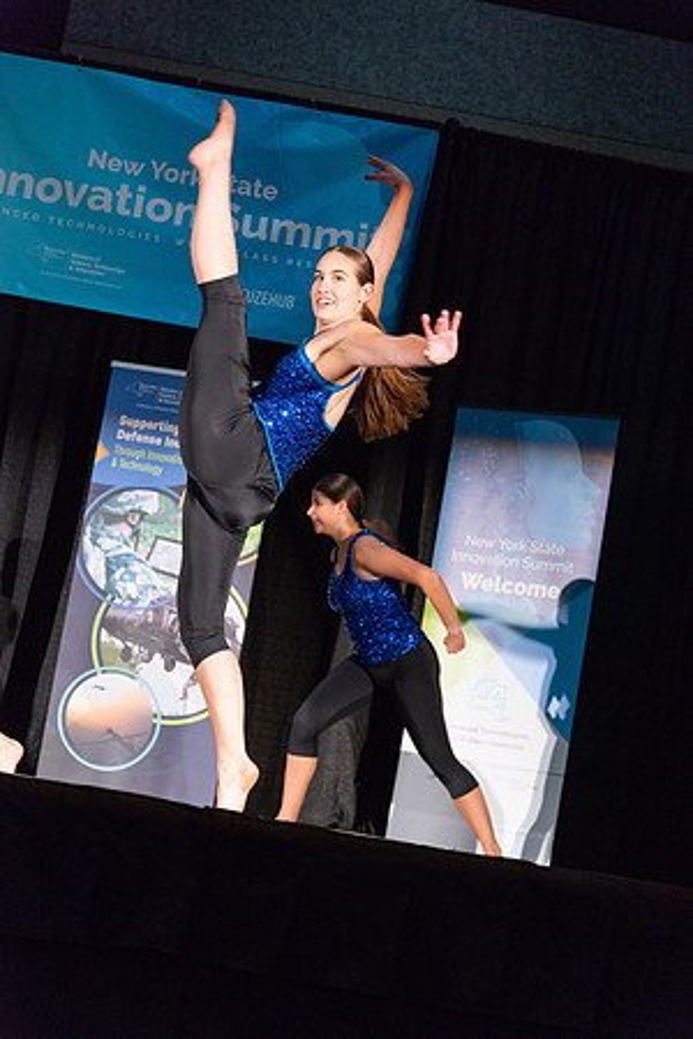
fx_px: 2454
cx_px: 346
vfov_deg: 23.9
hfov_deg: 16.1
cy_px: 520
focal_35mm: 85
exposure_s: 1/250
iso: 4000
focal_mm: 85
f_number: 4.5
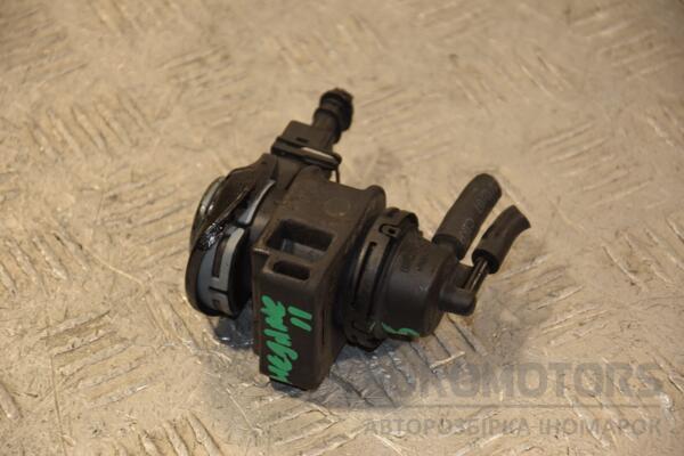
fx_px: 2992
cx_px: 342
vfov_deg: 8.7
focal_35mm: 158
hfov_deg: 13.0
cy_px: 228
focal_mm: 105
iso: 800
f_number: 5.6
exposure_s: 1/125
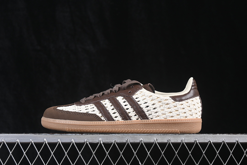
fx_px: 515
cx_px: 124
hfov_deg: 27.0
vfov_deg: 18.2
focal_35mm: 75
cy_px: 82
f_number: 7.1
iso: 160
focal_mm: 50
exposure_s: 1/80
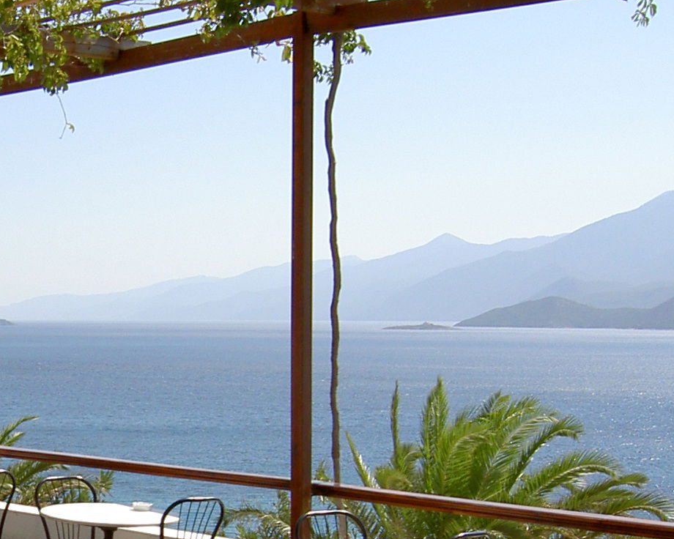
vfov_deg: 18.4
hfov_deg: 22.7
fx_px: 1636
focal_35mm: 82
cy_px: 492
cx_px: 59
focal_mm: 5.6
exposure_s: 1/400
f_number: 4.7
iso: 50
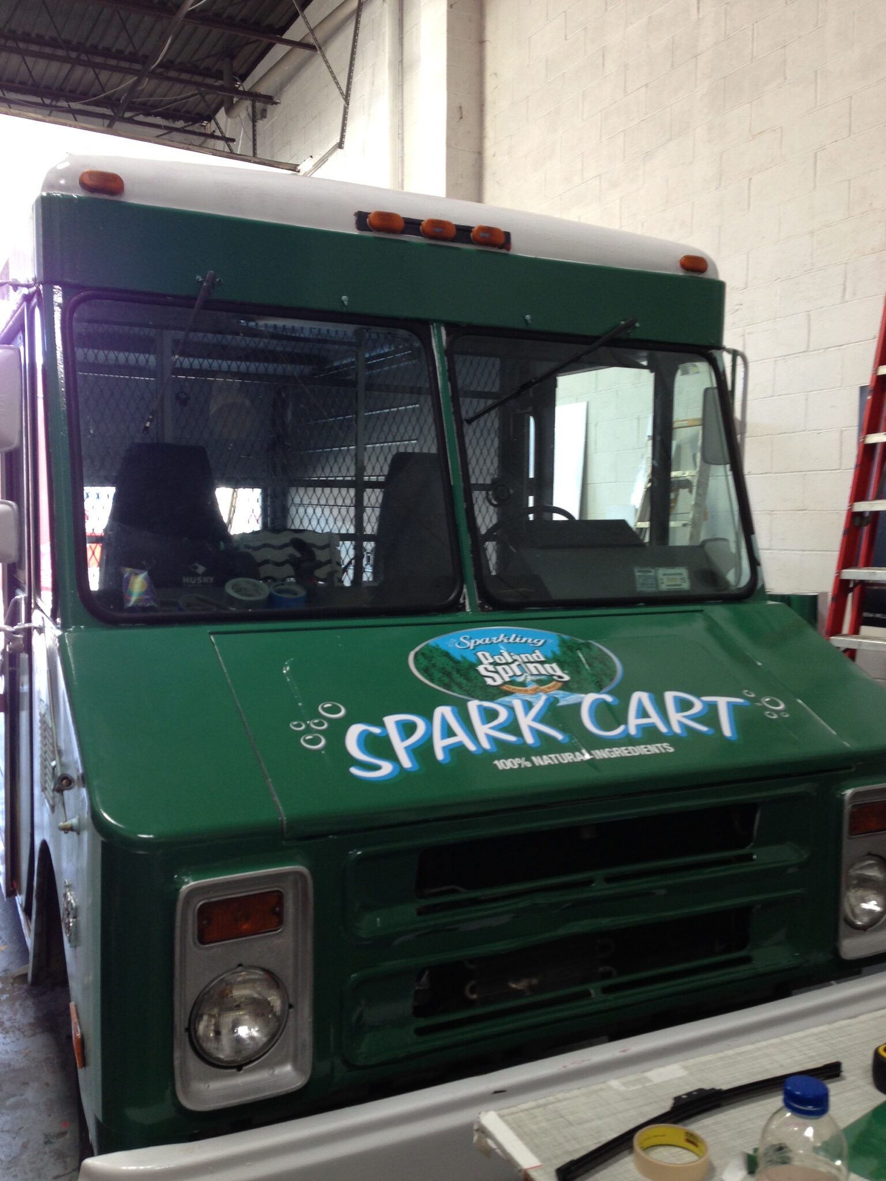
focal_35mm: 33
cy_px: 590
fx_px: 1126
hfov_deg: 42.9
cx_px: 443
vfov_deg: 55.4
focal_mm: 4.13
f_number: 2.4
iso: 64
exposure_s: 1/20
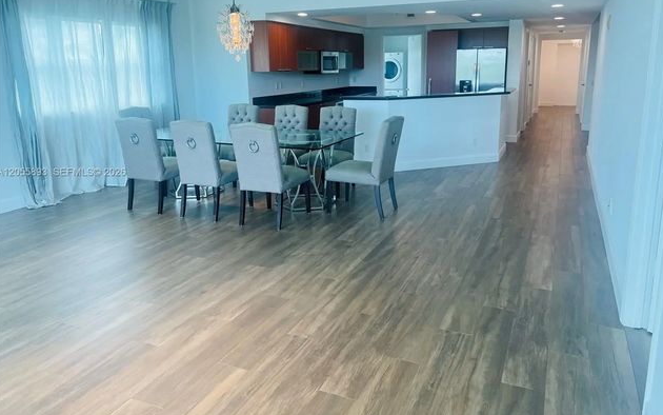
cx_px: 332
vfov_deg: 44.4
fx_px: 506
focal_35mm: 28
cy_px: 173
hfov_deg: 66.5
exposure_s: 1/120
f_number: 1.5
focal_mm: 5.7
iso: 100
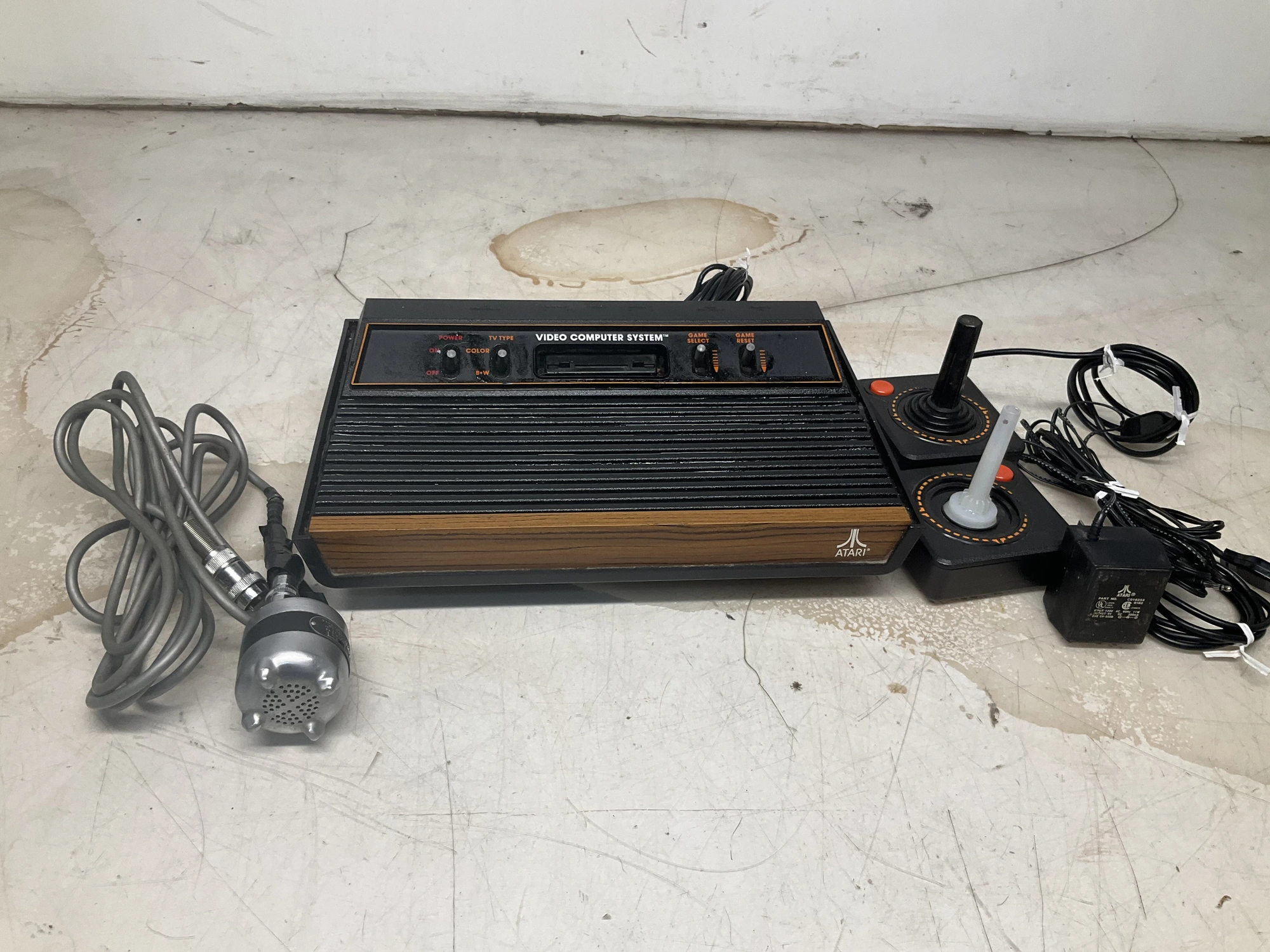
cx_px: 635
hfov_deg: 61.7
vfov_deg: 48.2
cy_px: 476
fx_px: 1064
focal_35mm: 29
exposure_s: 1/120
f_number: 1.8
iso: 40
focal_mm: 3
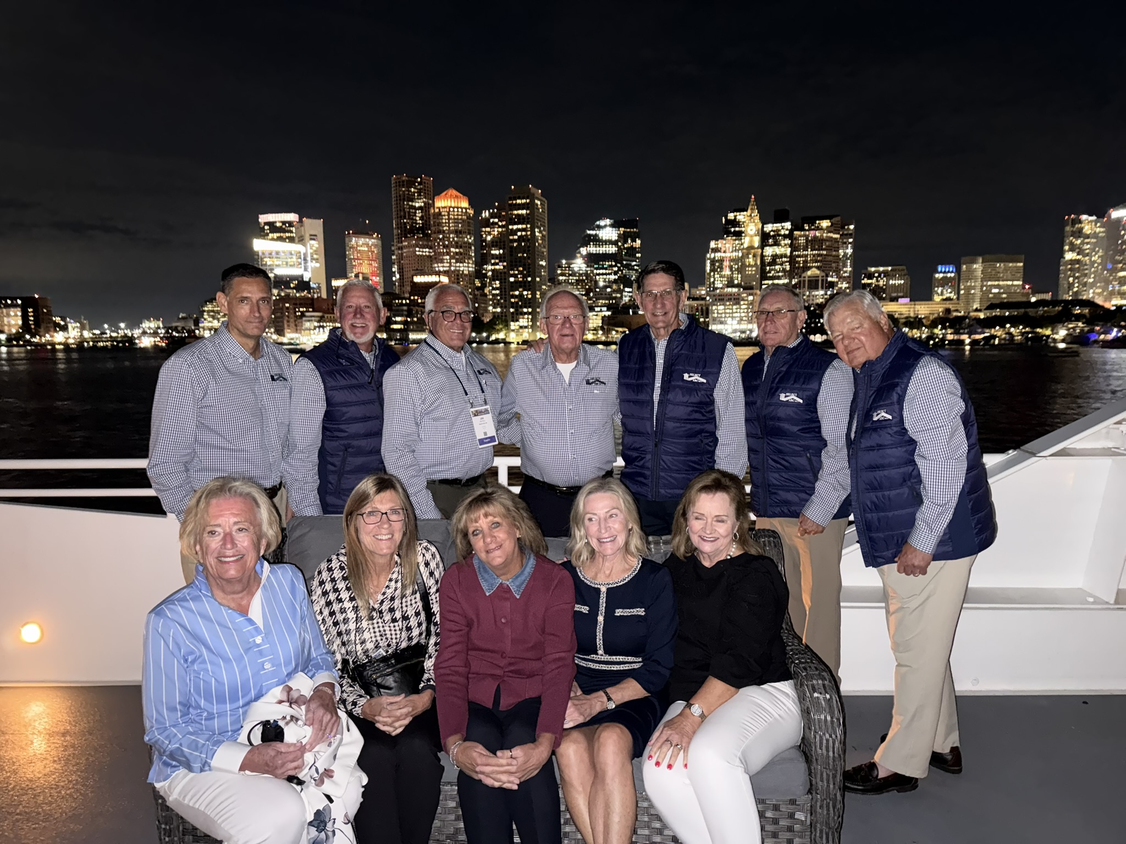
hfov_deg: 71.6
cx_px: 563
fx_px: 781
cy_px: 422
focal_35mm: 24
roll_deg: +0.4
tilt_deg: -5.9
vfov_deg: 56.8
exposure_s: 1/4
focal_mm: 6.76
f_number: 1.78
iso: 500
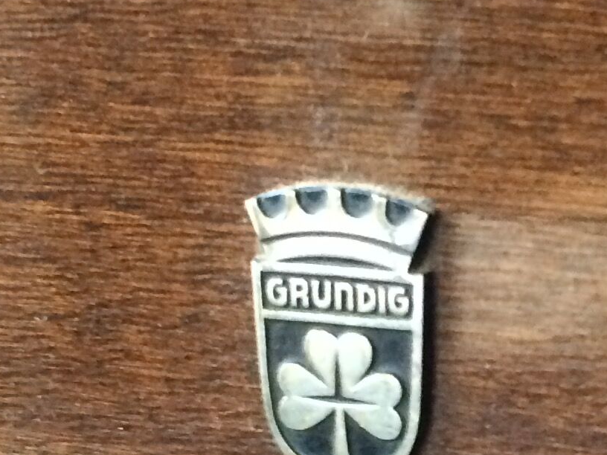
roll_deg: +1.2
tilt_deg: -14.9
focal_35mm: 116
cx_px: 531
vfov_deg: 12.6
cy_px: 436
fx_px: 2034
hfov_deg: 16.8
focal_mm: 4.15
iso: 250
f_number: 2.2
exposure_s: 1/17
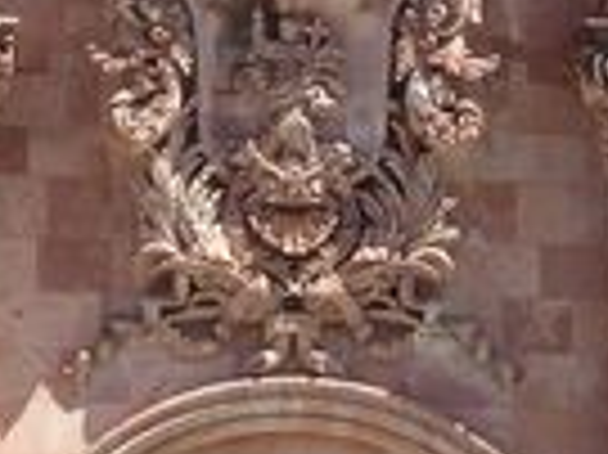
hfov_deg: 6.8
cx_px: 131
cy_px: 683
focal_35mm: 290
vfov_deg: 5.1
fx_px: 5089
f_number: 4
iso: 80
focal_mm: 8.4
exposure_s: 1/400
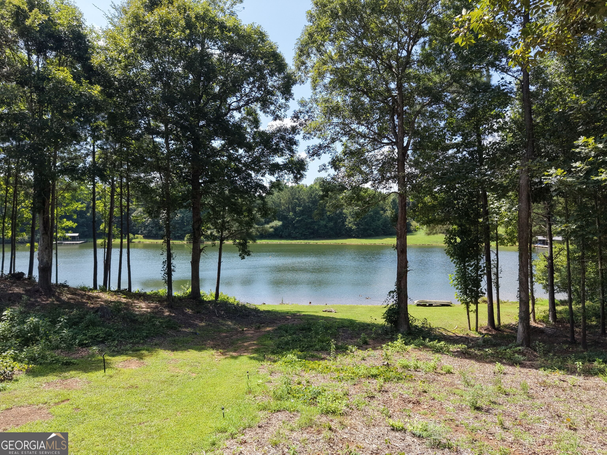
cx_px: 304
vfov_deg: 56.8
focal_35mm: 24
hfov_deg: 71.6
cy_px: 228
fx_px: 421
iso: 330
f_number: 1.8
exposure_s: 1/3000
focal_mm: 8.67
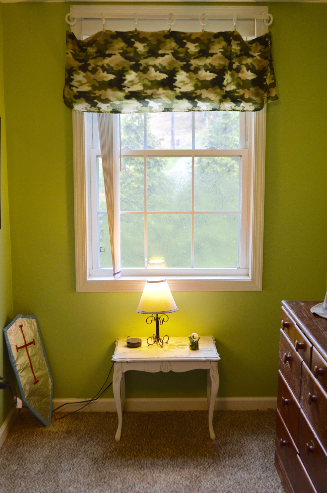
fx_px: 655
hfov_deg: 28.0
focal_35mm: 48
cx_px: 164
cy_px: 246
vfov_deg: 41.2
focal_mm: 32
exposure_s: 1/30
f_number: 4.8
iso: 400
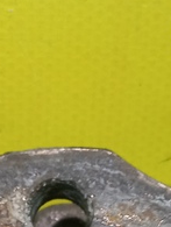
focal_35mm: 131
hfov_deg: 11.3
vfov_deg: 13.4
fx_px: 860
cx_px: 106
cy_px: 412
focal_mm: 4.6
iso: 200
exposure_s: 1/33.3
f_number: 1.8
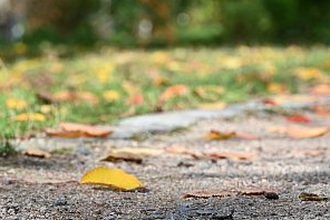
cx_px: -65
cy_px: 274
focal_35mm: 426
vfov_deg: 3.2
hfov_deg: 4.8
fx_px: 3903
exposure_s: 1/320
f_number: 6.3
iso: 100
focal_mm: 105
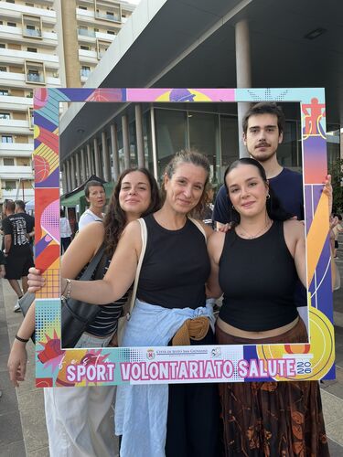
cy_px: 228
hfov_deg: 53.1
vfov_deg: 67.3
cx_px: 172
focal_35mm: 26
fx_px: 344
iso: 40
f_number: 1.6
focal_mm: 5.1
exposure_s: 1/175
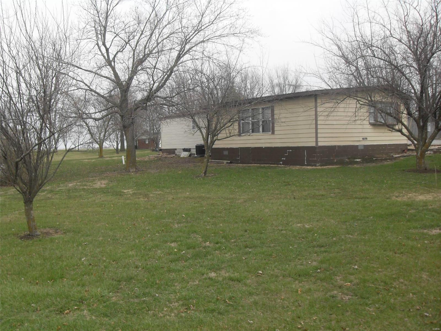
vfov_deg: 38.7
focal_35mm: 37
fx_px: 471
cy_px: 166
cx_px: 220
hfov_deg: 50.1
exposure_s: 1/60
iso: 80
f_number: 8.9
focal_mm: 6.3
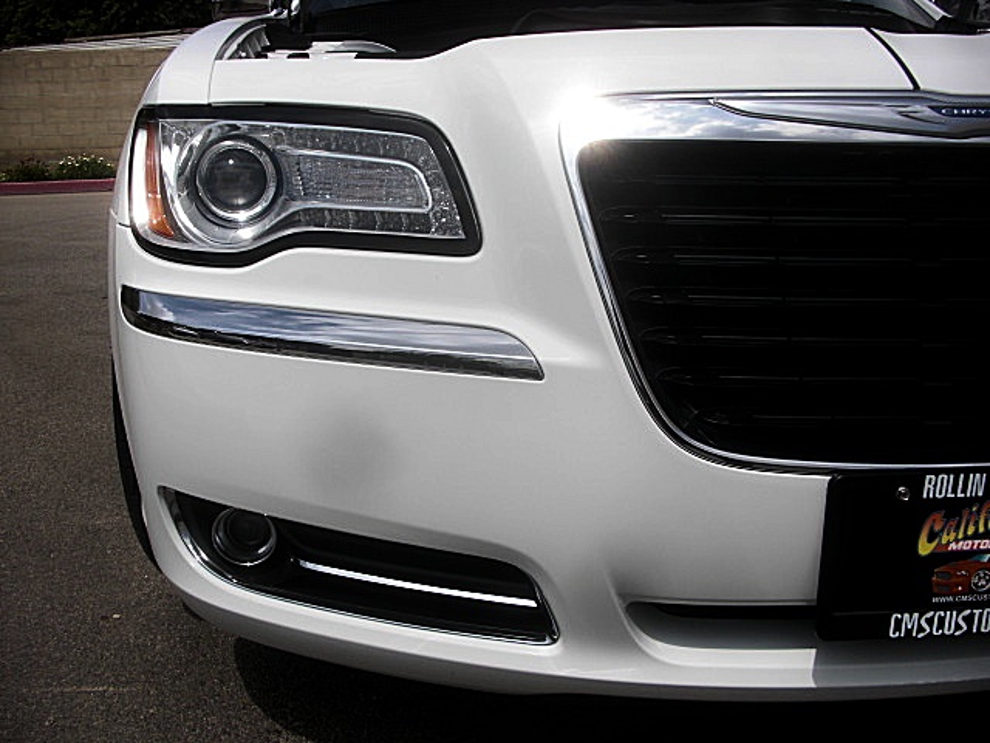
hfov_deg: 51.4
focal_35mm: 36
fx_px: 1030
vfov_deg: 39.7
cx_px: 495
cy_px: 372
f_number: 7.9
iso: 50
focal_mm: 6.3
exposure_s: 1/320
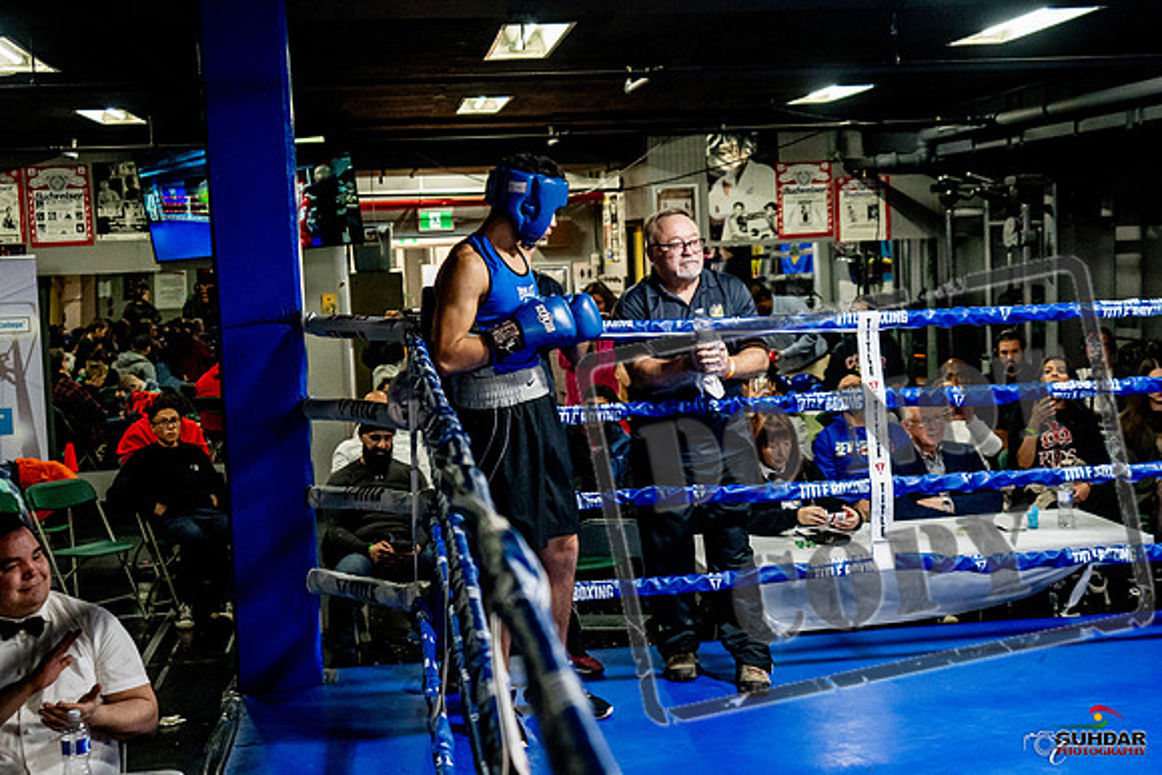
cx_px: 581
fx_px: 1679
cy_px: 388
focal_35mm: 52
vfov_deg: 26.0
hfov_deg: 38.2
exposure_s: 1/800
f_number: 2.8
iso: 5000
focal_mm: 35
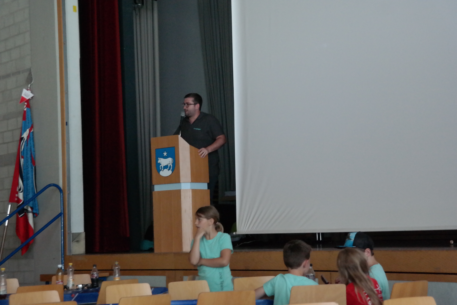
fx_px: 1066
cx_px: 228
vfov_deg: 16.3
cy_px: 152
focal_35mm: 84
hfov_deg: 24.2
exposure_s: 1/60
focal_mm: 55
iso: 3200
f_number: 5.6
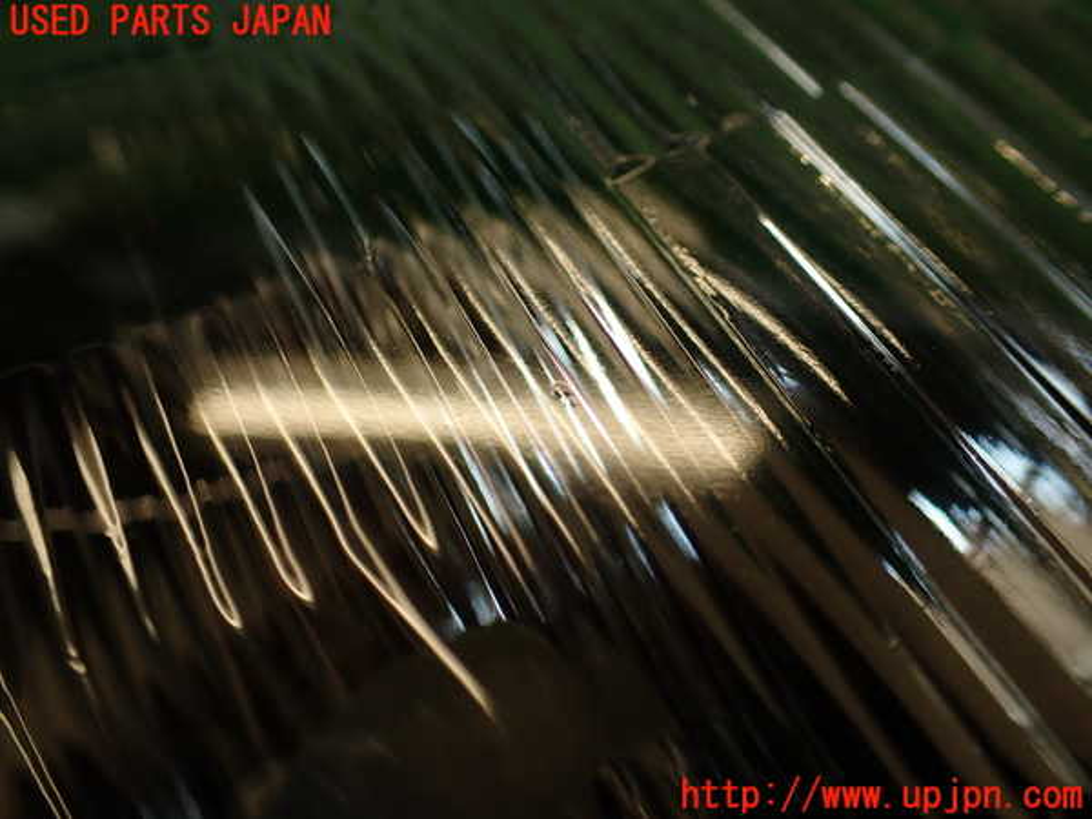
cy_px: 410
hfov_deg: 56.8
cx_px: 546
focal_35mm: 32
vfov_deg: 44.2
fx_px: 1009
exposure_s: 1/100
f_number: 2.4
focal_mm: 5.79
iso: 100
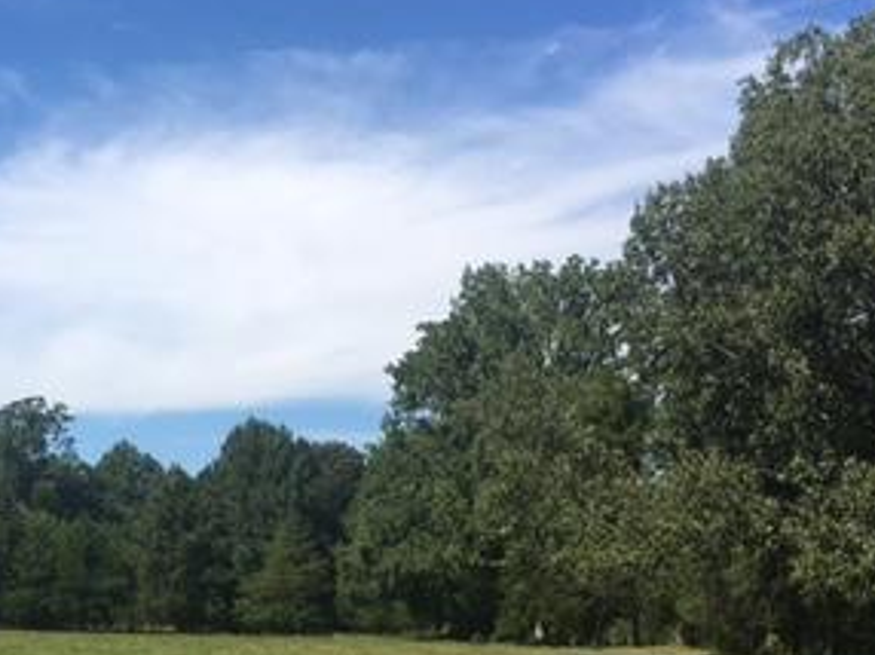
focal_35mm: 65
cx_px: 236
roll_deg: -0.4
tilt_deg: -3.2
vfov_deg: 21.5
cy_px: 695
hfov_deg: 29.4
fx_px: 1642
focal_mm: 4.15
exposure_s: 1/1923
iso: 25
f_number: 2.2
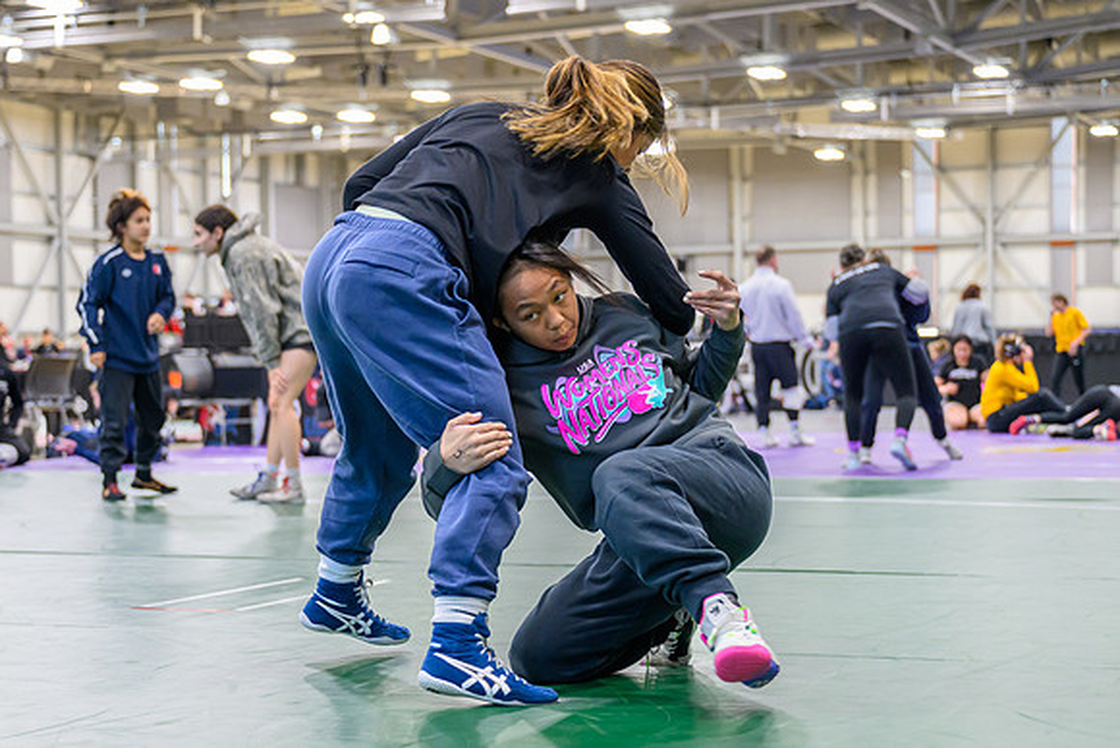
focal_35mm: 70
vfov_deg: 19.5
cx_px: 575
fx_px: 2170
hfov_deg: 28.9
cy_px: 447
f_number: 3.2
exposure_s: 1/500
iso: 2000
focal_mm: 53
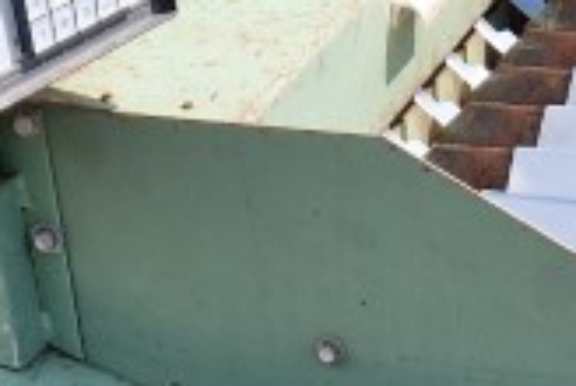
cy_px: 558
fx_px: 2388
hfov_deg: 13.6
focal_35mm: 149
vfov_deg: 9.0
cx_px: 527
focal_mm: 5.4
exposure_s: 1/722
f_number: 1.8
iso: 50
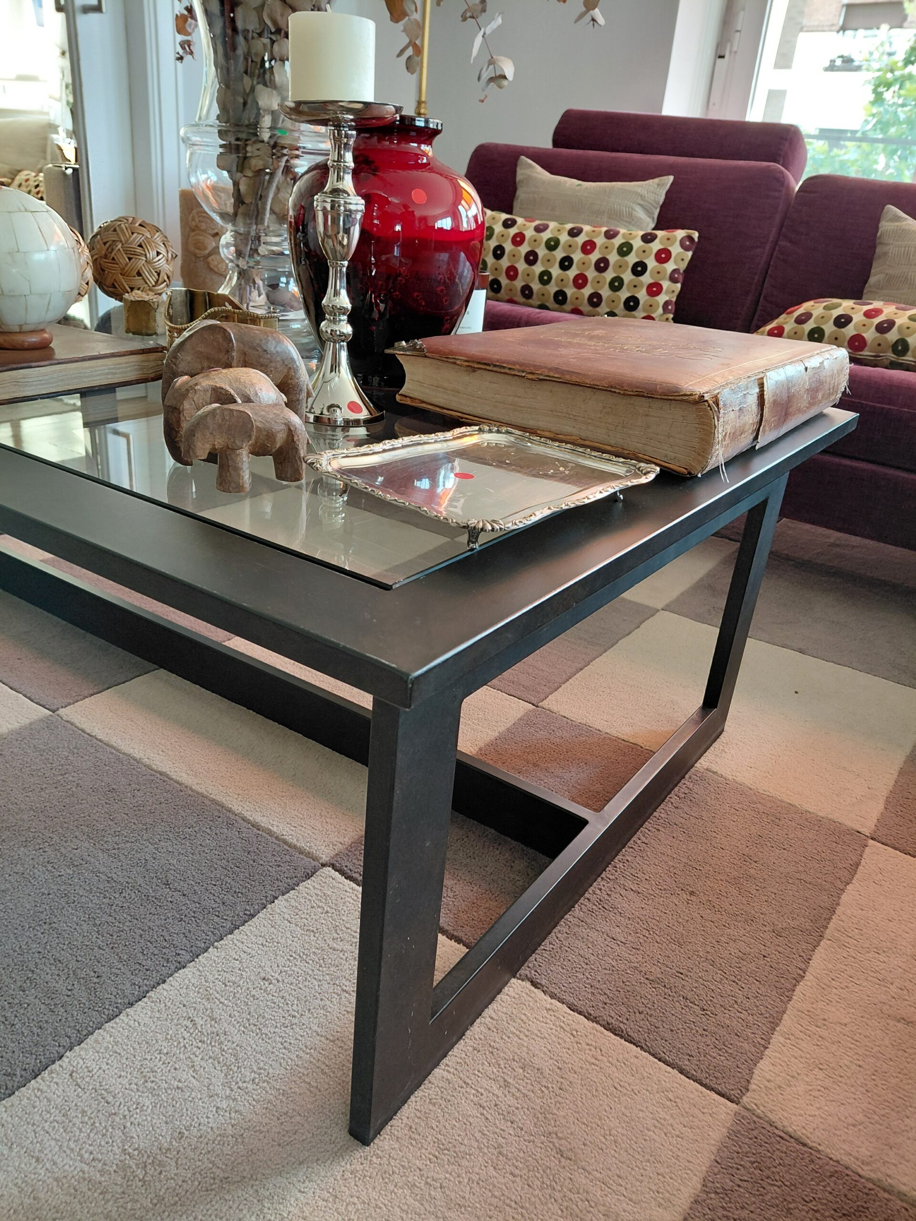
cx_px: 458
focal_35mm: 25
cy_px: 610
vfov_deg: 69.4
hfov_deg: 54.9
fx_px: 882
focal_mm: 4.69
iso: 250
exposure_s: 1/120
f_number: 1.8
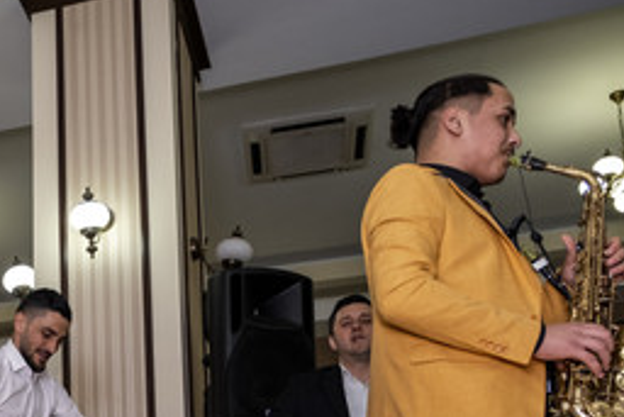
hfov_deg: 30.0
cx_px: -58
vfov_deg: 21.1
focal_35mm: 60
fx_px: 1041
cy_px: 504
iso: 1000
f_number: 2.8
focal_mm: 16
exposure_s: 1/160
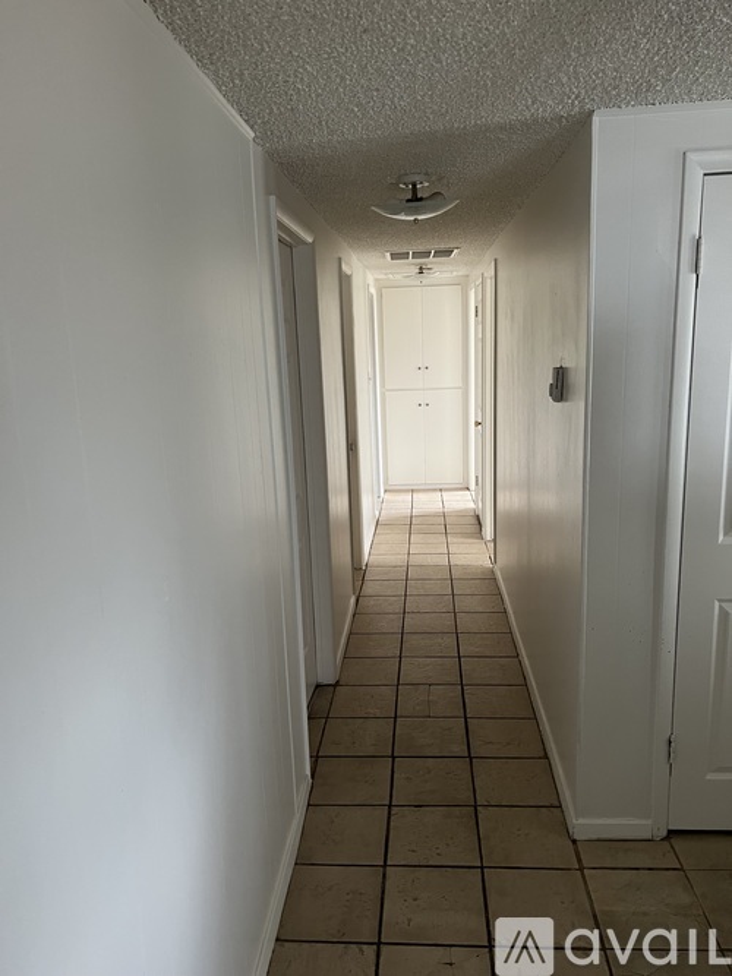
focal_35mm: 26
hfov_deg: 53.0
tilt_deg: -12.8
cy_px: 488
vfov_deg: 67.3
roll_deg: +2.8
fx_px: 733
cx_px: 366
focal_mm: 5.7
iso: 250
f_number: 1.5
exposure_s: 1/60
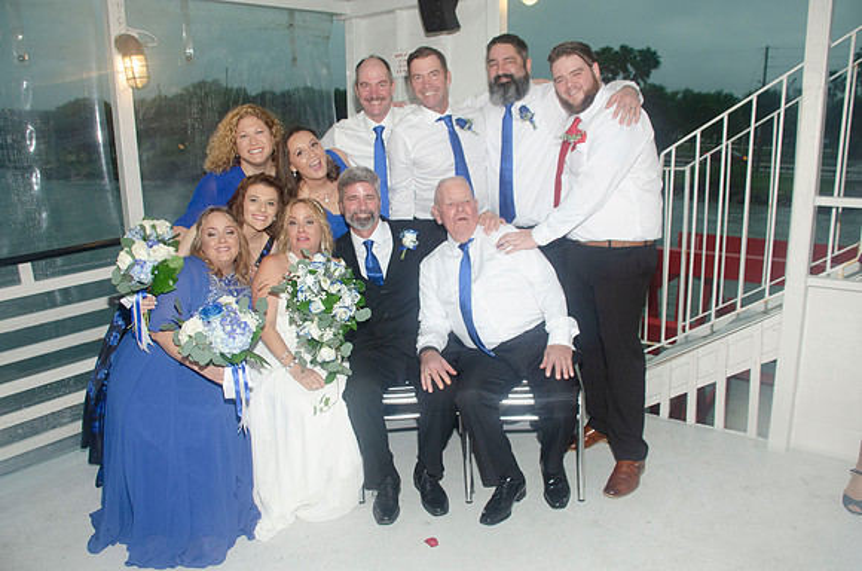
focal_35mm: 27
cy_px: 286
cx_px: 431
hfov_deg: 67.5
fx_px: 645
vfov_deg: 47.7
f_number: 5.6
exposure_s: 1/100
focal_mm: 18
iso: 400
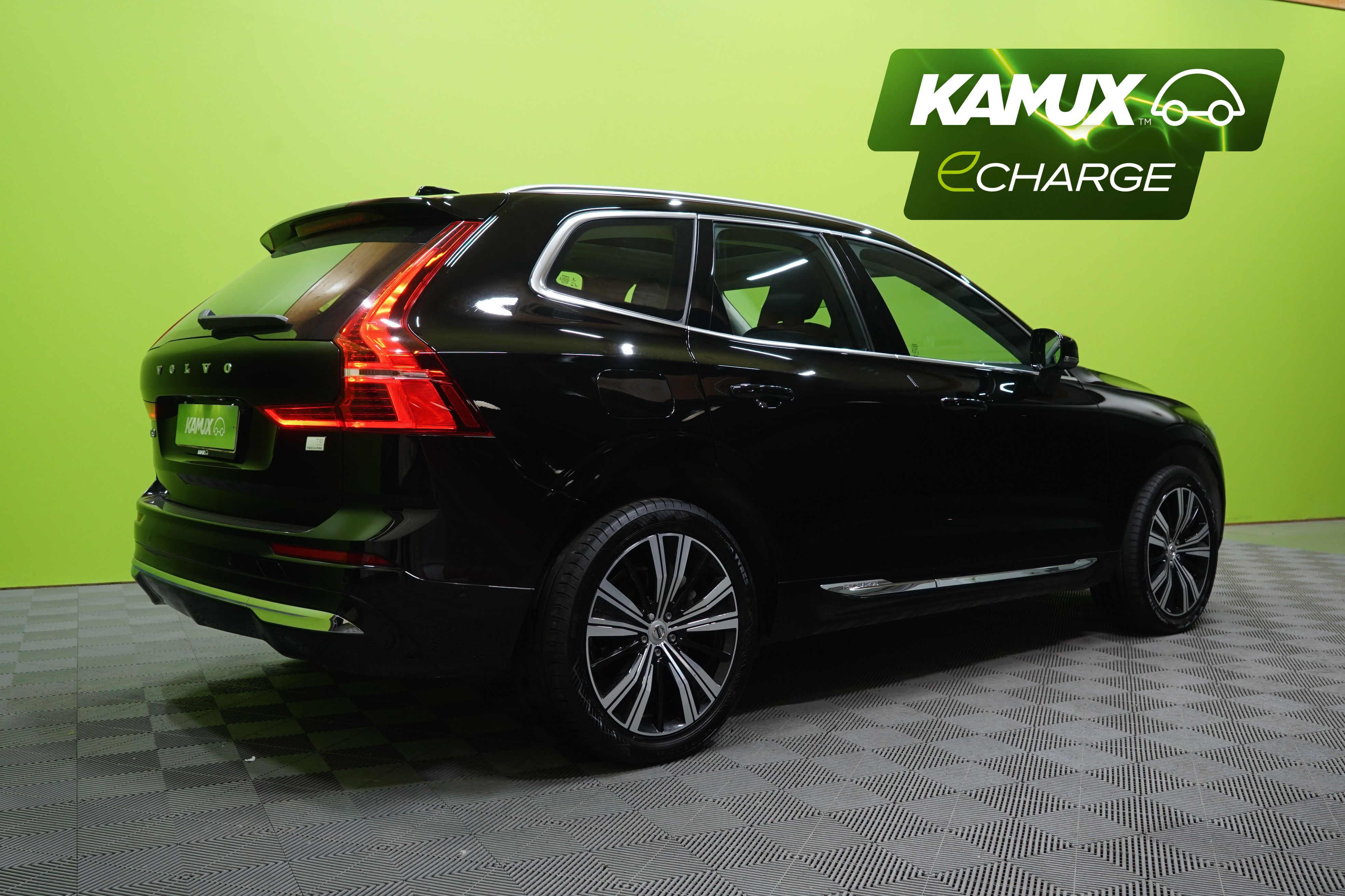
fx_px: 1195
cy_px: 448
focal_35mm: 32
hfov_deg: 58.7
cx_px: 672
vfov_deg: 41.1
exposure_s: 1/20
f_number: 5.6
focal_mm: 32
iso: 800
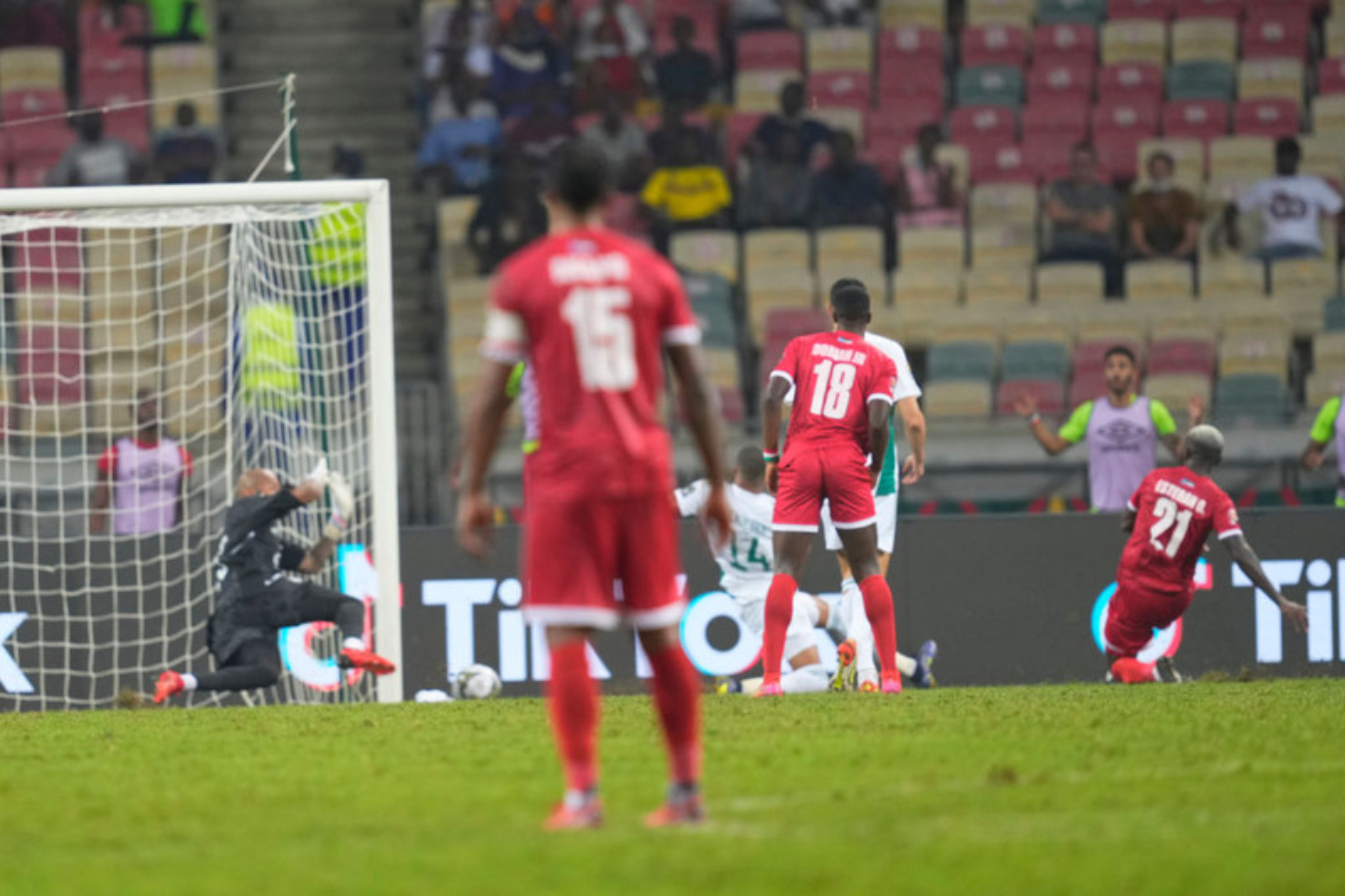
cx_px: 672
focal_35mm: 400
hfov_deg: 5.2
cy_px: 448
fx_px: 14940
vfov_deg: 3.4
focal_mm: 400
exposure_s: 1/1000
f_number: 2.8
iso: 1600
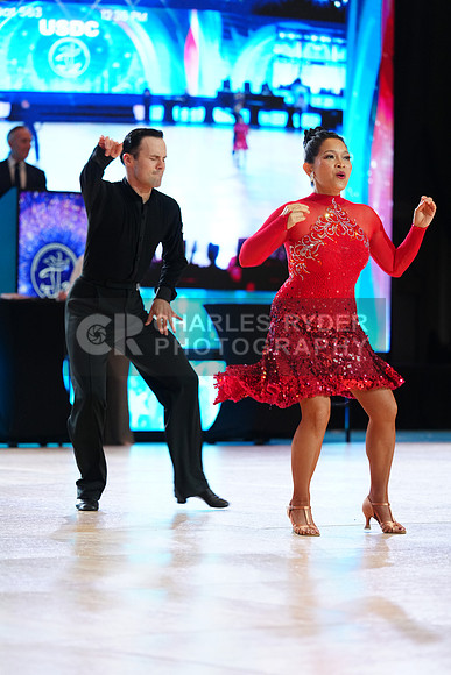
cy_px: 338
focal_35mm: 169
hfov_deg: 8.1
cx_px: 226
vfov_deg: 12.2
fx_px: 3174
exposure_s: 1/250
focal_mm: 169
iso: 2500
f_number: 4
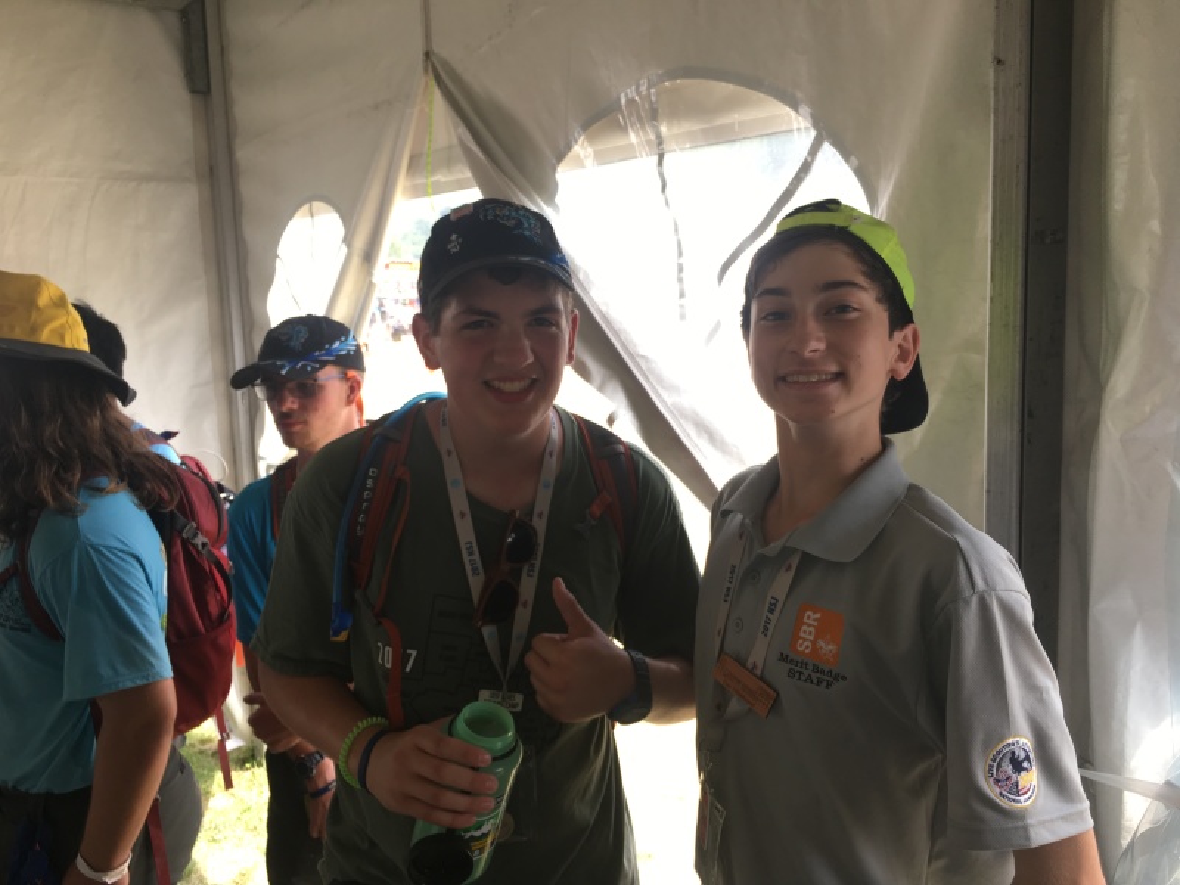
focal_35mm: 29
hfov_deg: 61.7
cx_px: 590
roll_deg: -1.1
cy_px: 442
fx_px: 989
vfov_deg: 48.2
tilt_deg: -11.0
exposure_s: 1/120
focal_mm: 4.15
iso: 25
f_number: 2.2
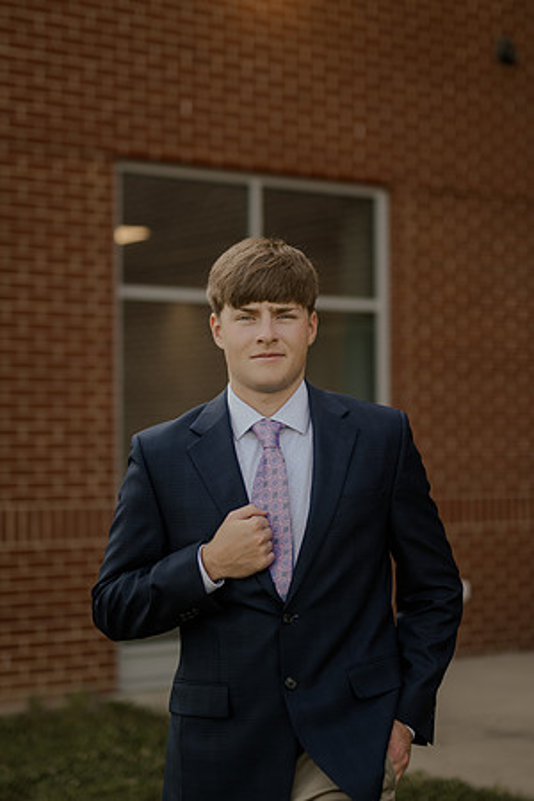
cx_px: 267
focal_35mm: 75
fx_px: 1669
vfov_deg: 27.0
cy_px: 400
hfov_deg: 18.2
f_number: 1.4
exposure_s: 1/500
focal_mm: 50
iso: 100
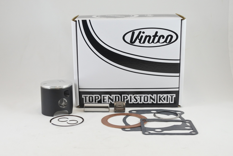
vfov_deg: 30.5
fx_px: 285
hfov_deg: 44.5
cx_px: 116
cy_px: 78
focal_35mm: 44
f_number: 4.5
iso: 450
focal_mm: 16.5
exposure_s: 1/125
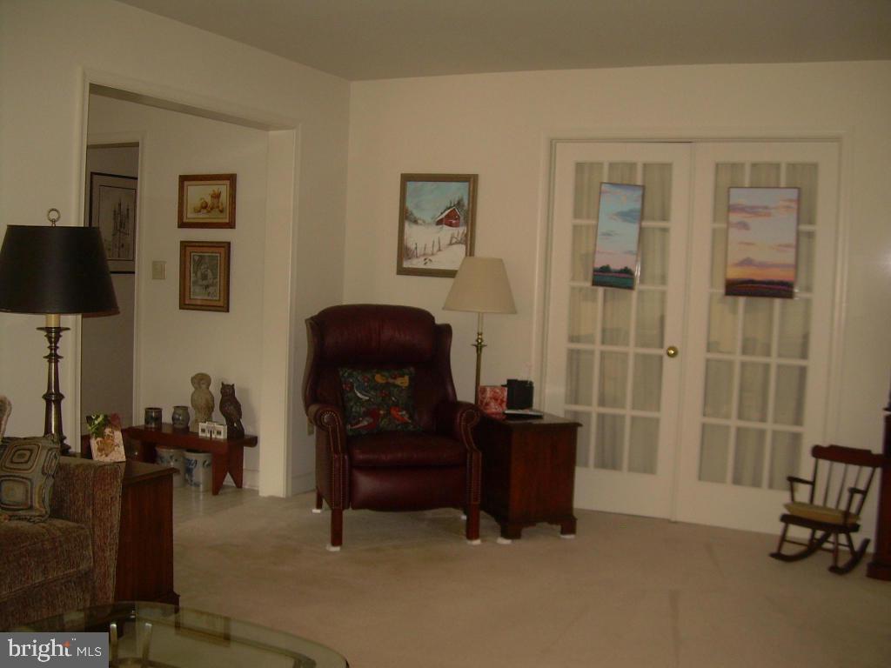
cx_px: 446
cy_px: 334
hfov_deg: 49.0
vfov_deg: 37.7
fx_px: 978
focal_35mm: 38
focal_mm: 6.3
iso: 119
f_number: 2.8
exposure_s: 1/60
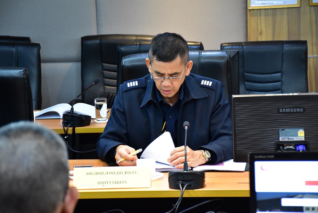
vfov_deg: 10.8
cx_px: 159
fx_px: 1127
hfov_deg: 16.1
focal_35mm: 128
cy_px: 106
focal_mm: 85
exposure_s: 1/30
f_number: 5.6
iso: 2500
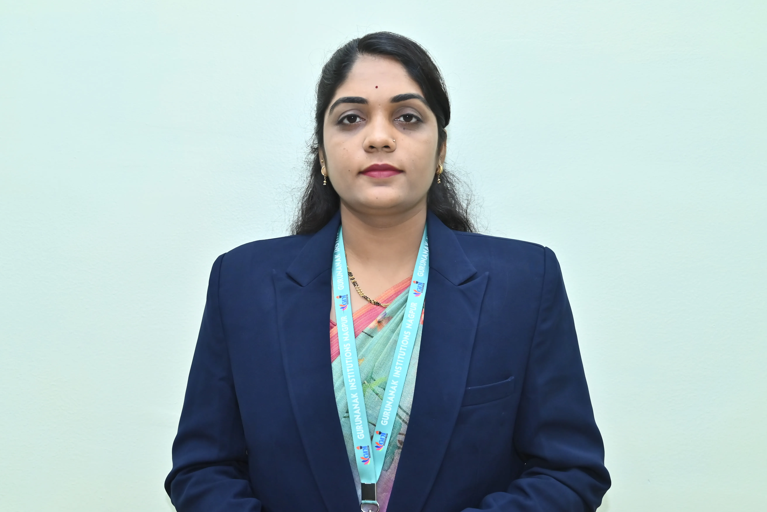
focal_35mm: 47
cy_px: 287
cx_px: 398
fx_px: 1002
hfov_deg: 41.9
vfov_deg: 28.6
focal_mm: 41
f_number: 4.5
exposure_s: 1/100
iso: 500
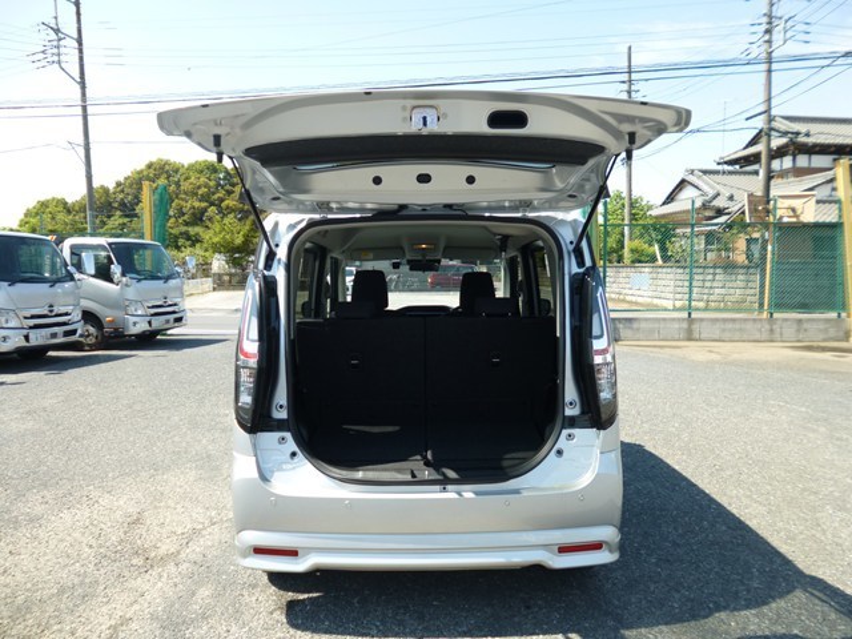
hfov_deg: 71.6
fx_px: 591
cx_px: 426
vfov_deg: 56.8
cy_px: 320
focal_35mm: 24
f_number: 2.8
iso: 100
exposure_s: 1/640
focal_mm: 4.3
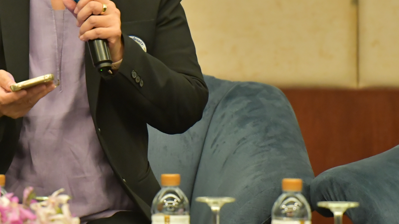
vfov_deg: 1.9
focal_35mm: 624
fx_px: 6603
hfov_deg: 3.5
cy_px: -24
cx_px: 53
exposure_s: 1/125
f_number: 2.8
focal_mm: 200
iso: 2500
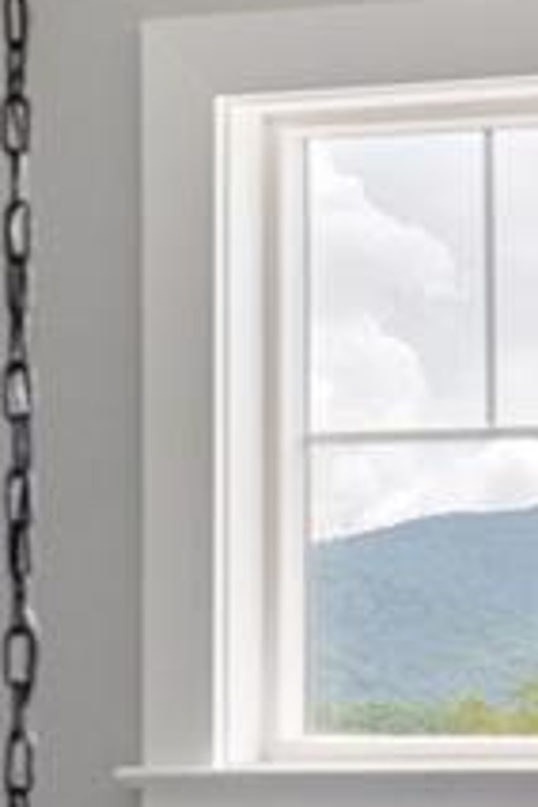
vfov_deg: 11.8
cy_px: 762
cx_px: 788
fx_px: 3878
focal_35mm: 173
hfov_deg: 7.8
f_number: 7.1
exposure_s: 1/200
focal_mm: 48
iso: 320
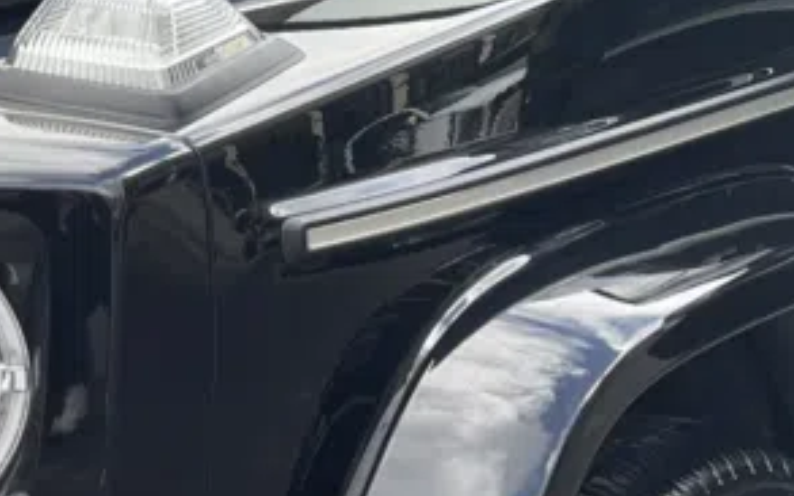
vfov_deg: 5.5
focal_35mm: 237
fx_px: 5127
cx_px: 507
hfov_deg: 8.9
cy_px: -398
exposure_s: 1/142
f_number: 2.2
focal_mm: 7.5
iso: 20
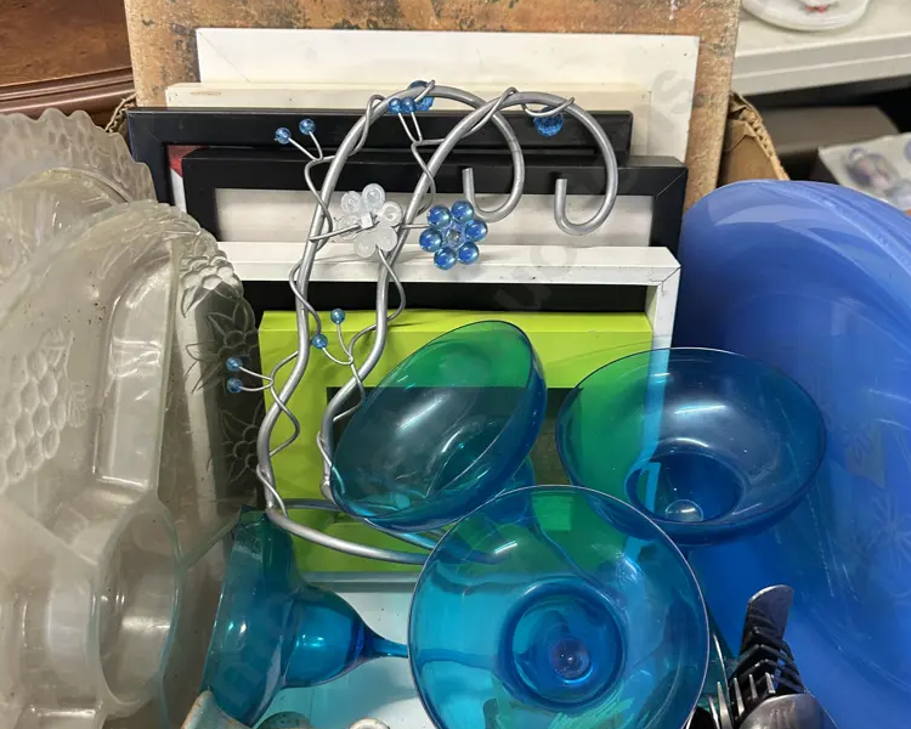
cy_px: 383
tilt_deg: -54.2
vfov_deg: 45.8
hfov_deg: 55.7
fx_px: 863
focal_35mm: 32
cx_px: 456
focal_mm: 6.86
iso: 200
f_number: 1.78
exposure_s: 1/50
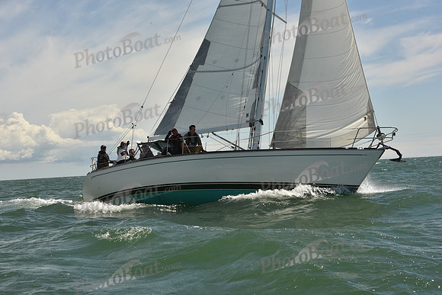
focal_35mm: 70
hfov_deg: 28.8
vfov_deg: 19.5
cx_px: 221
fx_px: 860
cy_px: 148
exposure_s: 1/800
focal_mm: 70
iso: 320
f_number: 13
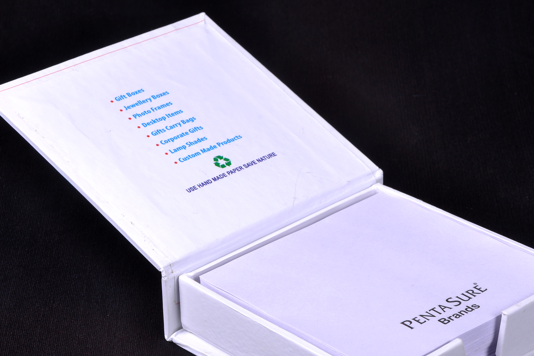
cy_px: 225
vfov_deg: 8.9
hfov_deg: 13.3
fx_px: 2284
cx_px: 294
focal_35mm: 154
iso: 100
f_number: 18
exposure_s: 1/80
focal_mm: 80
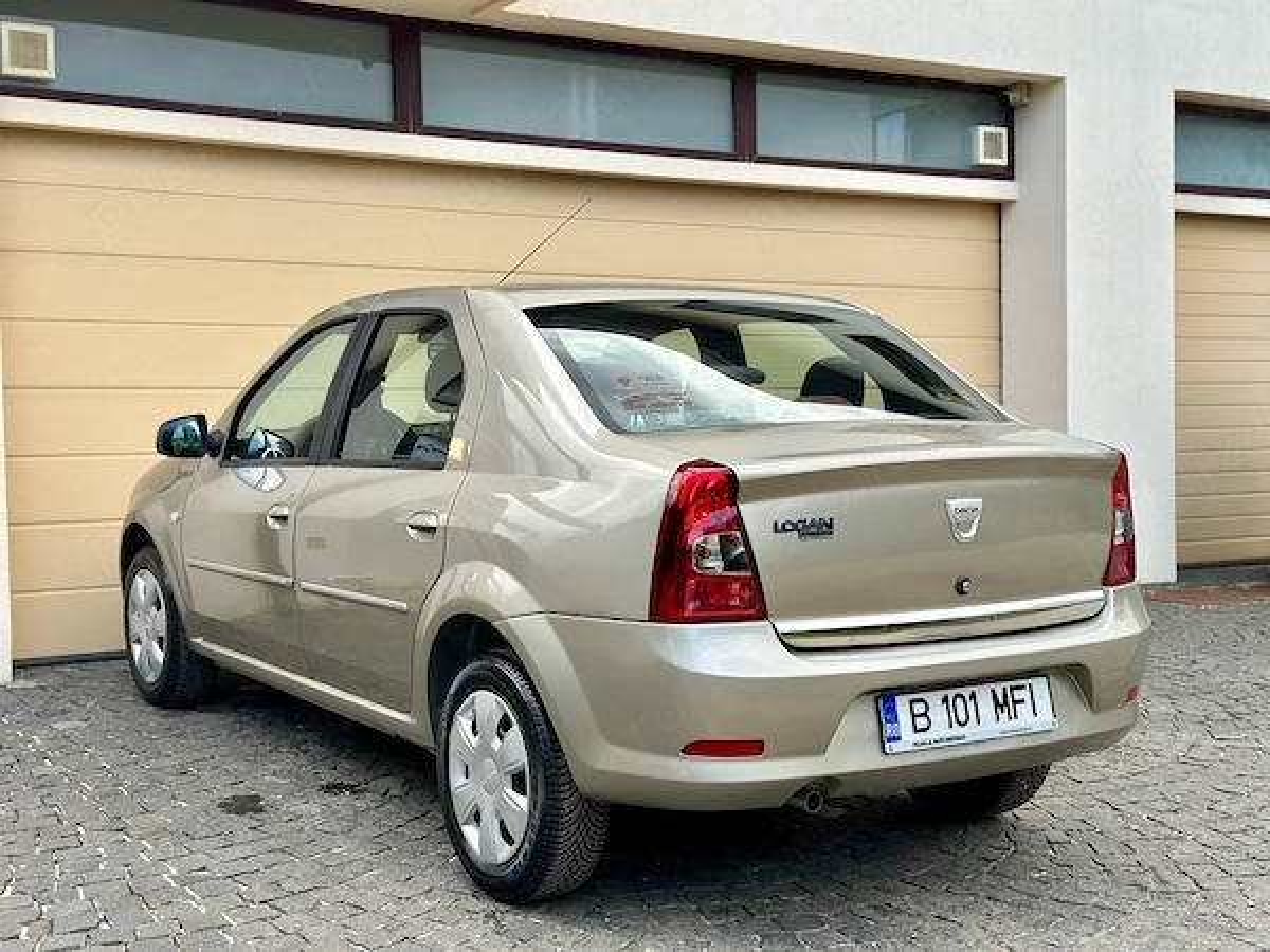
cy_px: 476
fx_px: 1761
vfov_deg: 30.3
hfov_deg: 39.7
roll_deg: +1.3
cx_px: 635
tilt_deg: -2.3
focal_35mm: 48
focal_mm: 6.86
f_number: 1.78
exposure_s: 1/631
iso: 80
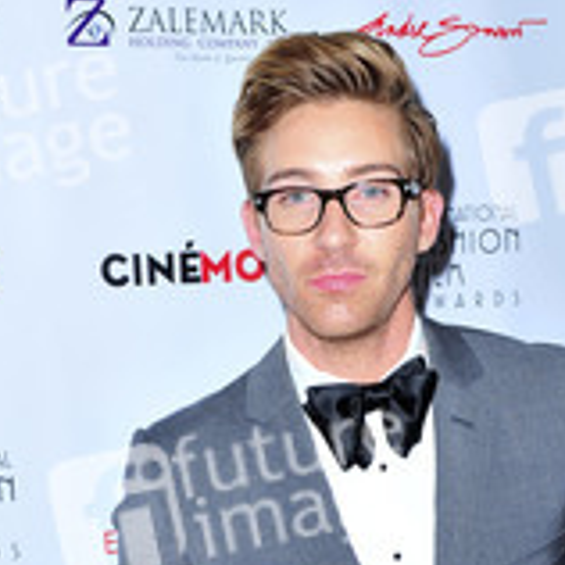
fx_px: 1791
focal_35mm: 97
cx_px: 338
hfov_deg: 17.9
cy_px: 676
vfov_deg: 17.1
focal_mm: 45
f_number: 5.6
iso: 500
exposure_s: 1/320
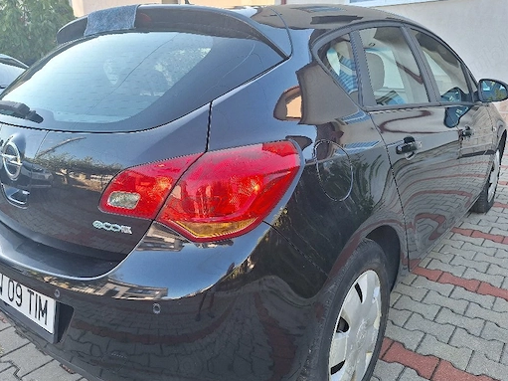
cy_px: 200
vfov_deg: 51.3
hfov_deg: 65.3
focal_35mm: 27
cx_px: 248
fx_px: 396
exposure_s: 1/227
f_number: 1.8
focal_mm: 5.54
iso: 40
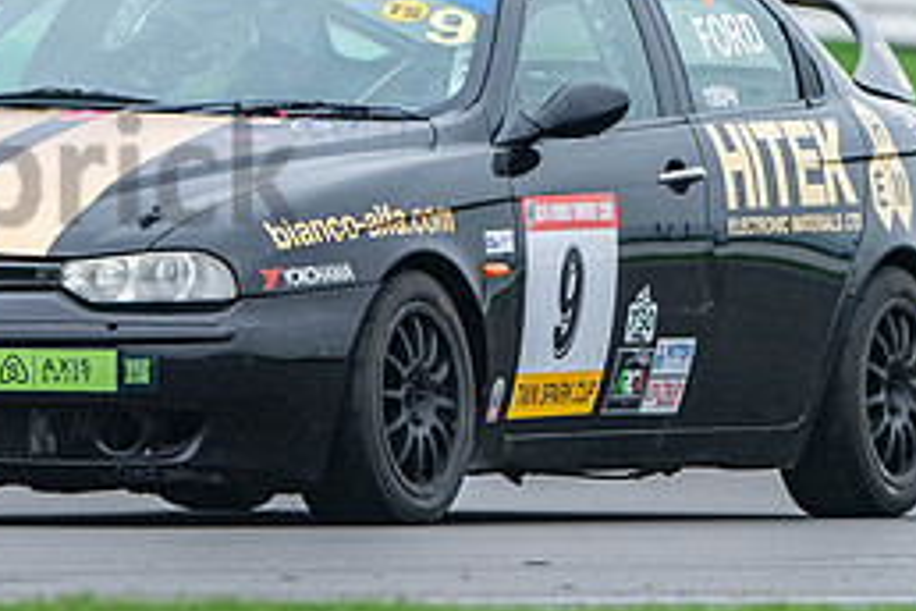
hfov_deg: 1.5
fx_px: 36001
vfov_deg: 1.0
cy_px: 271
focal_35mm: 1415
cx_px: 183
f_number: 5.6
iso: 900
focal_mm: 500
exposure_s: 1/640
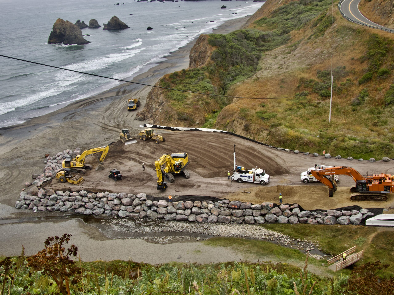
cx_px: 197
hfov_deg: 45.8
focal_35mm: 41
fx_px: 467
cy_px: 148
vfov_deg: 35.1
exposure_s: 1/250
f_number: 3.2
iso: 100
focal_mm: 7.4
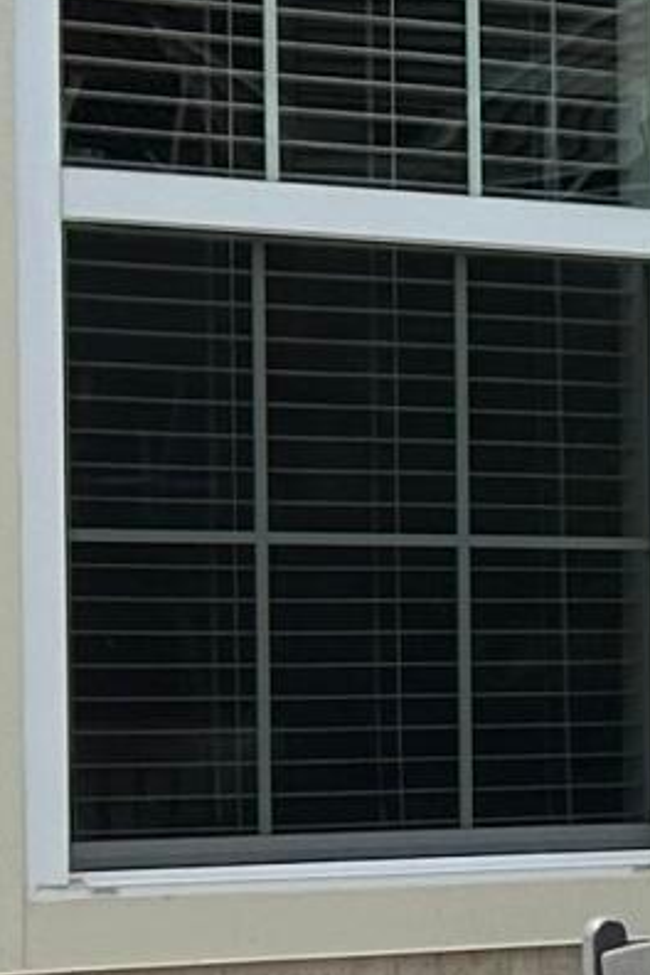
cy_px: 842
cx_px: 2248
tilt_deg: -3.4
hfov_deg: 6.4
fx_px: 5118
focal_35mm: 189
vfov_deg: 10.8
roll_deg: -1.0
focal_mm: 6.86
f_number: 1.78
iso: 80
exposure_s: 1/3247
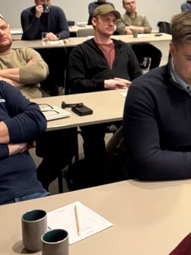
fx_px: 441
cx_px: 188
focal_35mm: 60
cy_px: 42
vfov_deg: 31.1
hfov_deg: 23.5
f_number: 1.9
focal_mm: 2.69
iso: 320
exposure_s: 1/25
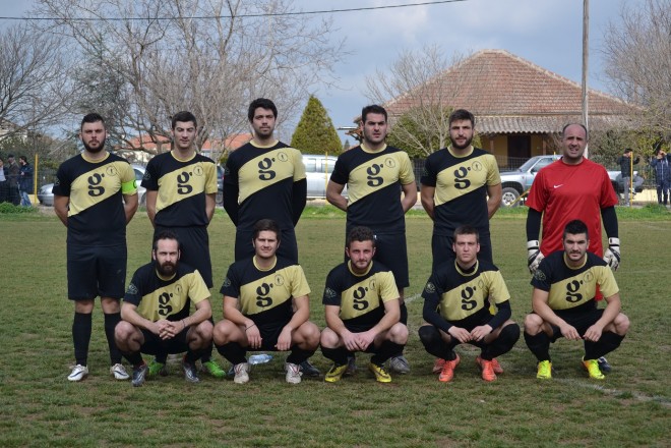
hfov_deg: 24.6
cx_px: 336
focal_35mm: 82
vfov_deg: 16.6
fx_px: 1538
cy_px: 224
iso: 400
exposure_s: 1/1600
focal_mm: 55
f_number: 6.3
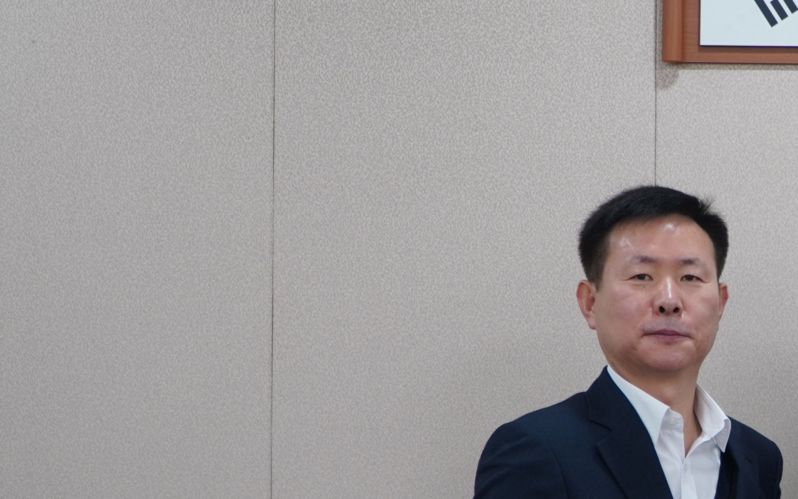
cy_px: 419
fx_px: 2414
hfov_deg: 18.3
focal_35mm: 111
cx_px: 793
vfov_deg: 11.7
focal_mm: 30
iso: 250
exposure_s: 1/50
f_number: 4
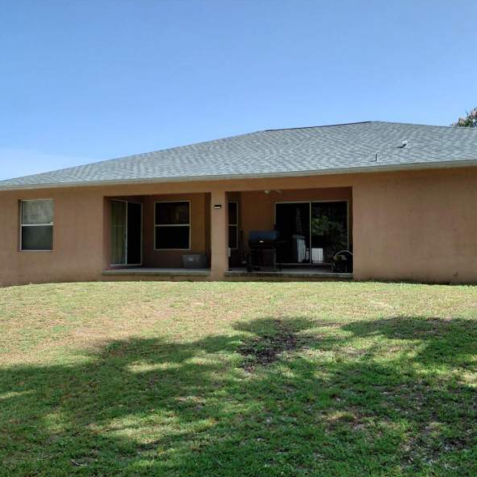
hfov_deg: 53.5
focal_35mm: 30
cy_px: 239
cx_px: 296
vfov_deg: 54.0
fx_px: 468
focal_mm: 4.69
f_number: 1.8
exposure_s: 1/1057
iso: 50
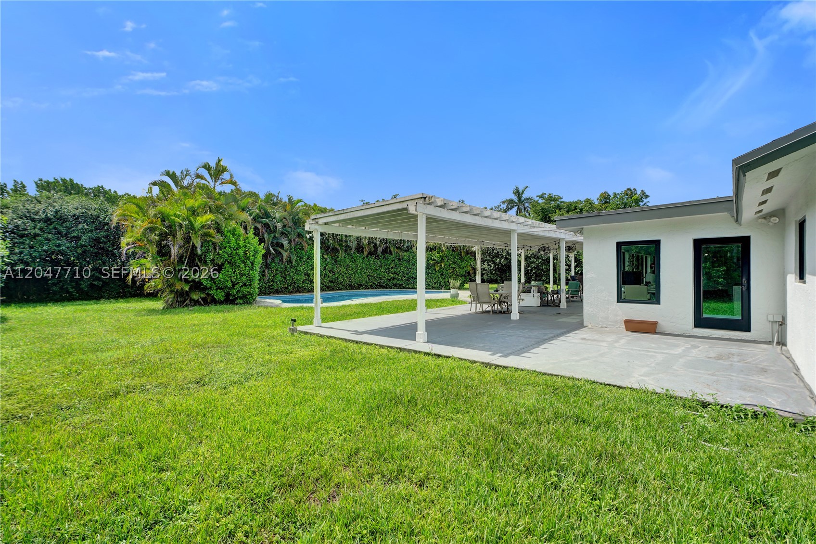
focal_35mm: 16
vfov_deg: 73.8
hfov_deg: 96.7
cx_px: 408
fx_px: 363
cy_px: 272
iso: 100
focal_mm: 16
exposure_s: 1/500
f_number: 5
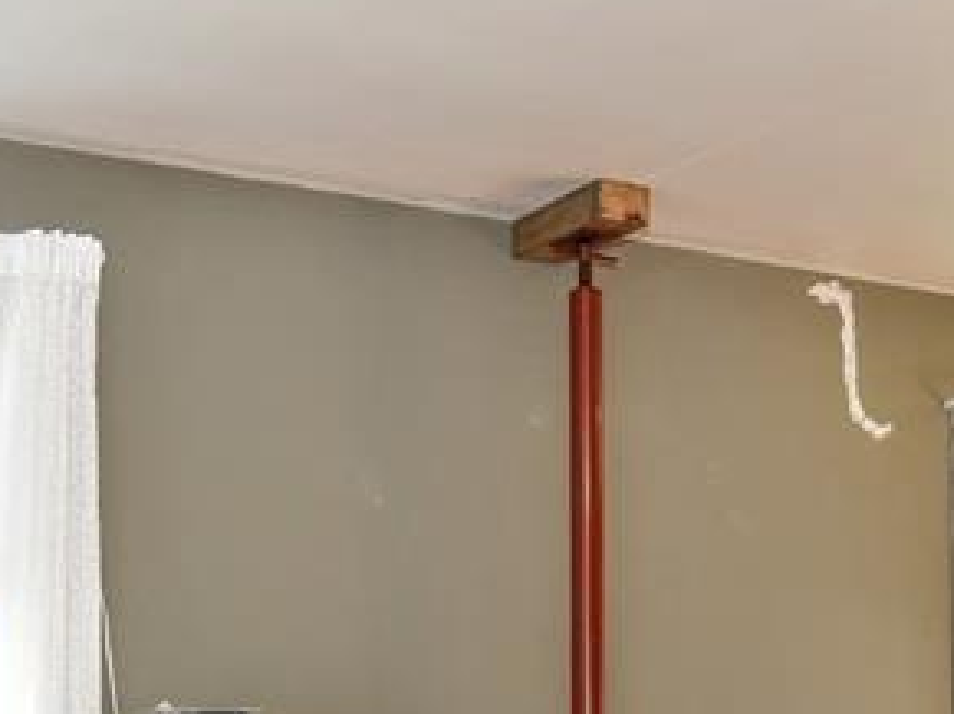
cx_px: 234
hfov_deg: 28.2
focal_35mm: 68
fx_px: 1872
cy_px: 818
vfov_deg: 20.4
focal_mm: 20
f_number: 4.5
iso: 800
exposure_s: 1/80
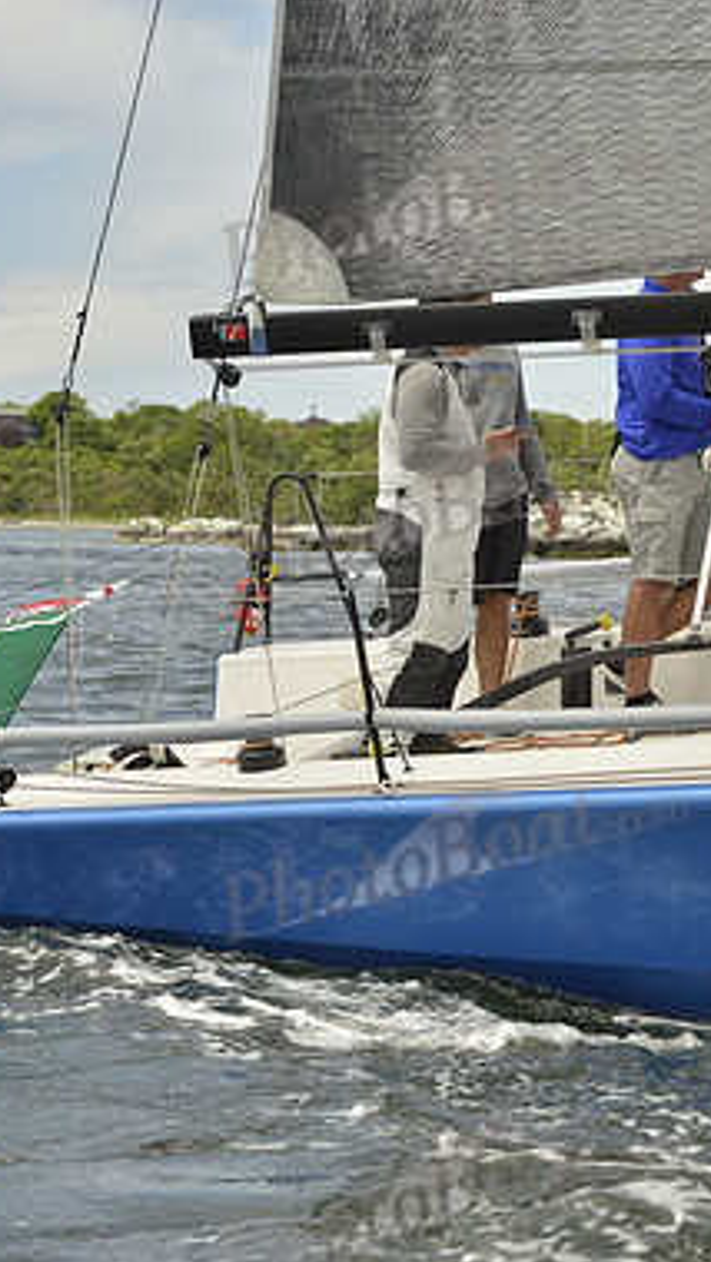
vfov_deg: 19.1
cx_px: 864
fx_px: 3750
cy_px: 636
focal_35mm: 112
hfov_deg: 10.6
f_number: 7.1
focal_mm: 70
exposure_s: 1/1600
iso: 280
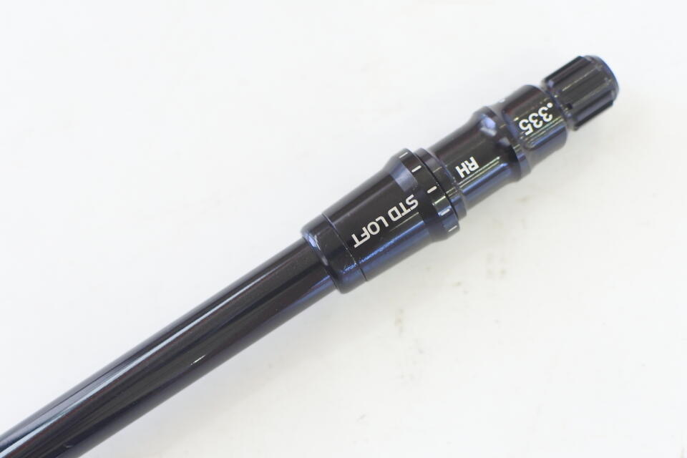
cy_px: 229
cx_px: 344
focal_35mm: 49
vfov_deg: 27.5
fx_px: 935
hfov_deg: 40.3
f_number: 2.8
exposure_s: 1/125
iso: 800
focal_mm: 18.5
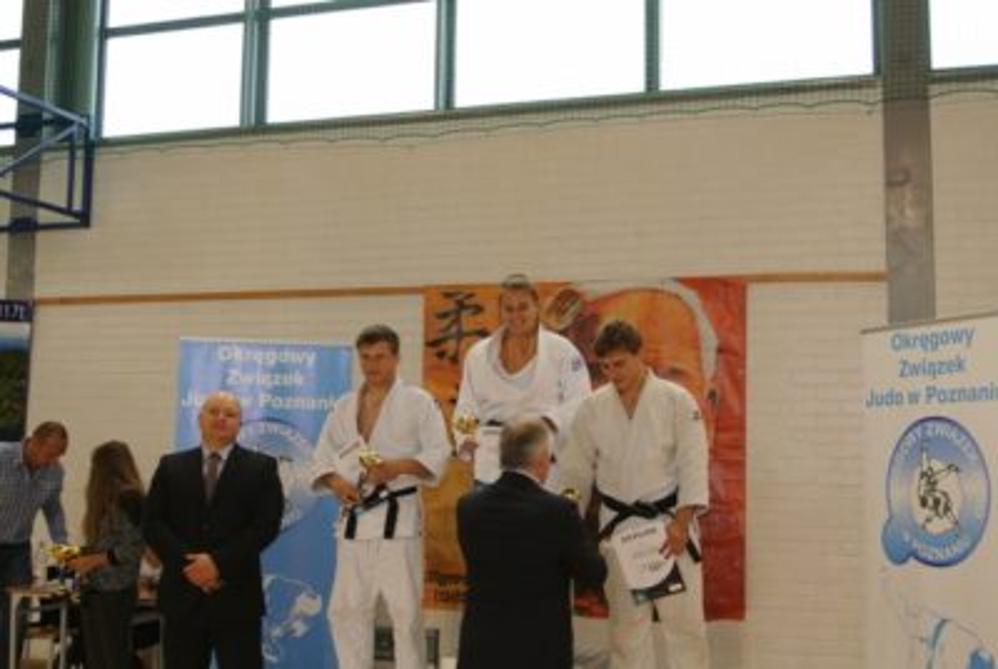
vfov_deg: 32.0
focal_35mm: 42
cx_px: 499
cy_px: 334
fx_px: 1166
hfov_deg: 46.3
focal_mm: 15.7
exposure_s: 1/60
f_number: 4.2
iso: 250
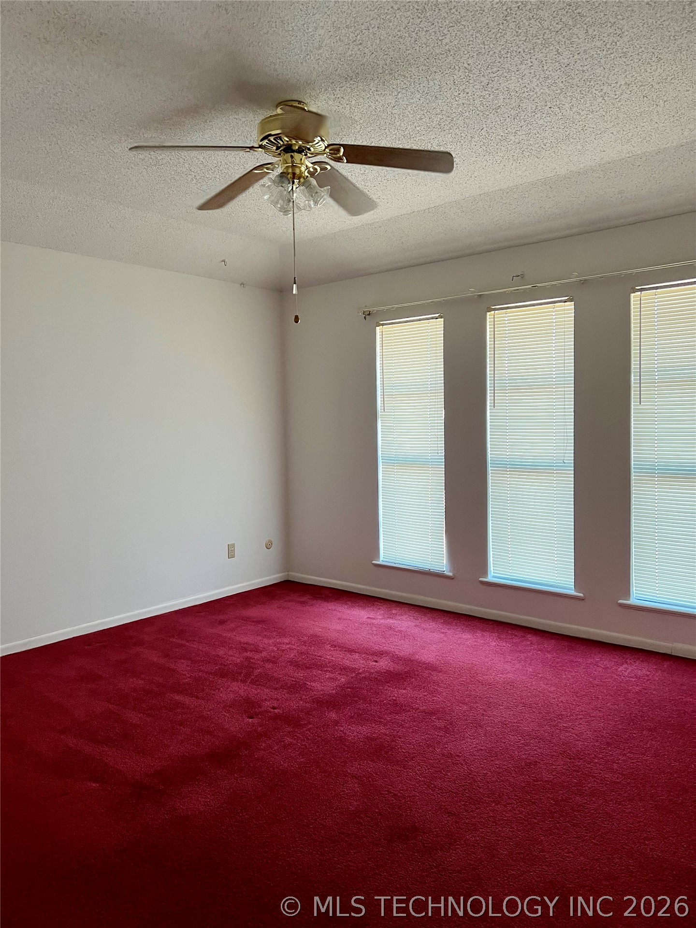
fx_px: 697
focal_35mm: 26
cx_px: 348
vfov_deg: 67.3
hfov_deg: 53.1
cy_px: 464
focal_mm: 5.7
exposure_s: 1/60
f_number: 1.5
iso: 160
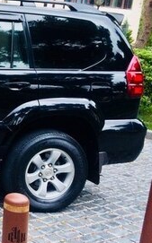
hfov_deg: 15.0
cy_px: 95
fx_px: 498
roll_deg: -4.0
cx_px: -127
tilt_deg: -10.1
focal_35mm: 75
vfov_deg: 27.4
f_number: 2.2
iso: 32
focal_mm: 4.15
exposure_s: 1/622
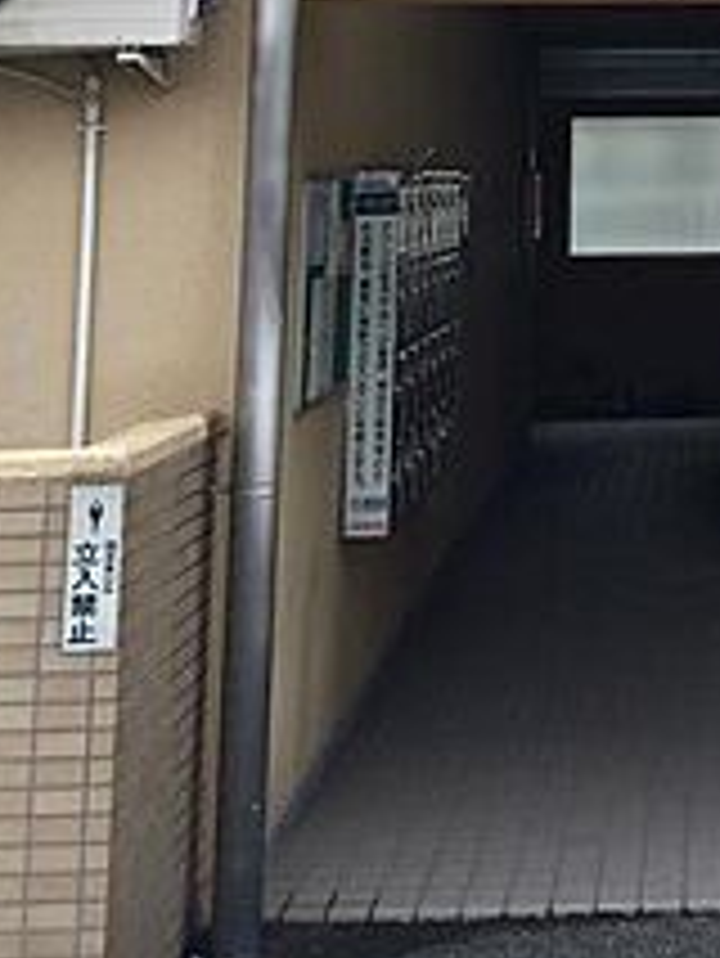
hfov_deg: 15.8
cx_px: 864
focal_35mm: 90
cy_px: -324
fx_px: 2493
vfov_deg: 19.8
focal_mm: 4.12
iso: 32
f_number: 2.2
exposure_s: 1/253
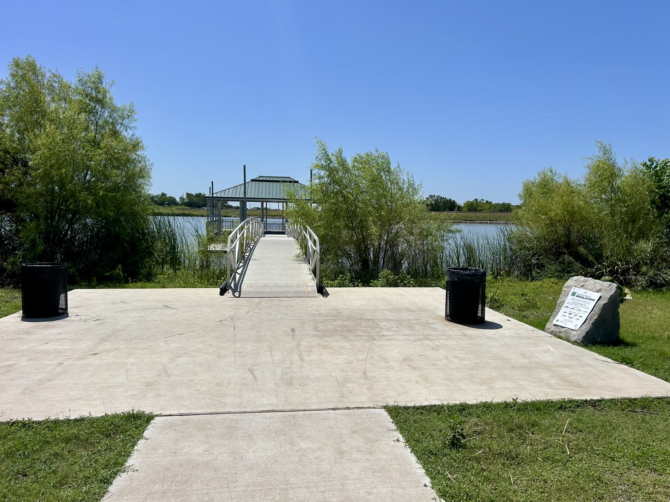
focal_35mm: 26
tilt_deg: -4.8
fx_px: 503
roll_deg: -0.6
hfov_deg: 67.3
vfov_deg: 53.1
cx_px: 335
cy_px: 251
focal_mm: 5.7
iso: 50
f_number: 1.5
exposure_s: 1/9434
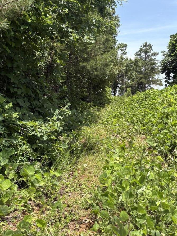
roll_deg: +0.3
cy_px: 101
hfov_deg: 33.8
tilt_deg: +4.1
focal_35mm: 42
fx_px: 286
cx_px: 130
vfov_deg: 44.7
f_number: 1.6
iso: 50
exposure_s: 1/1706
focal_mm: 5.96
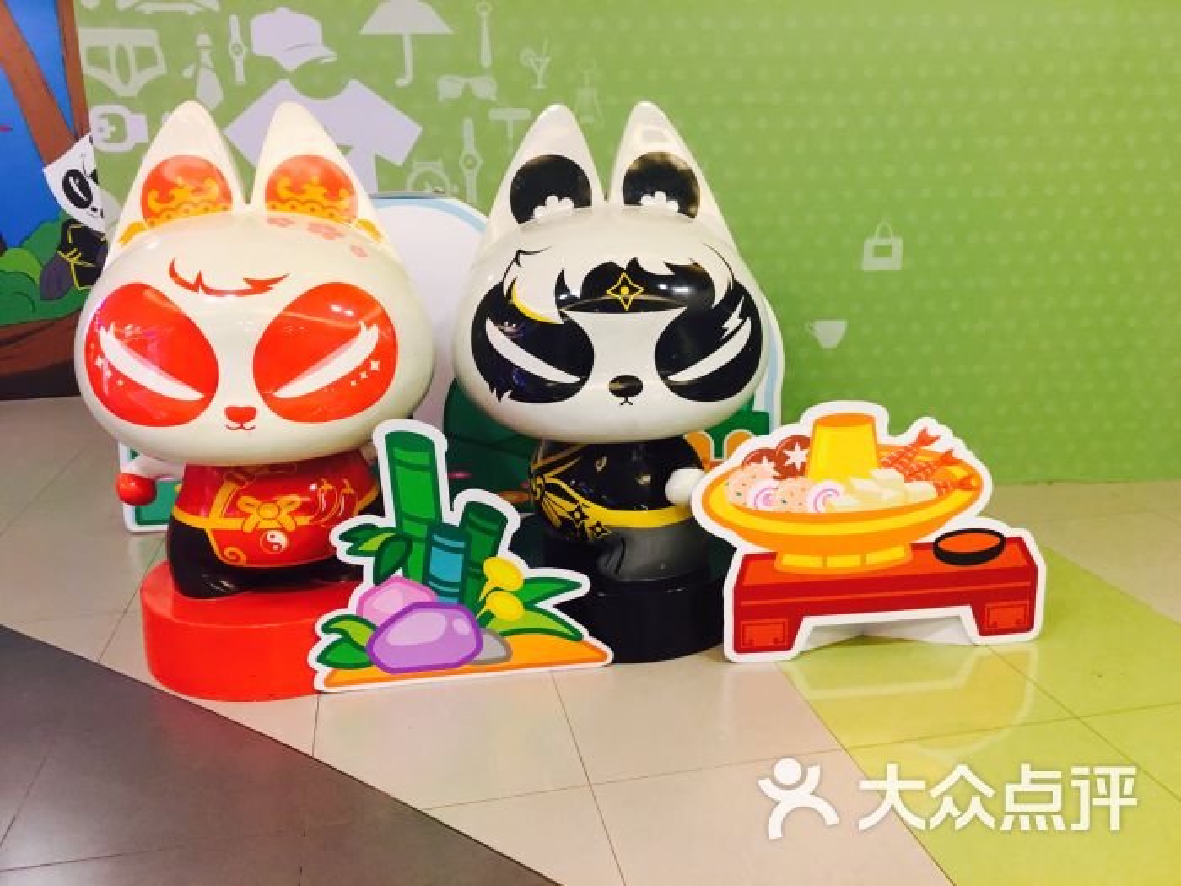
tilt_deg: -14.9
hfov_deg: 61.7
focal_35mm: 29
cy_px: 443
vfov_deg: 48.2
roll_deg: +1.9
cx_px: 590
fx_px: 989
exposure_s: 1/17
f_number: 2.2
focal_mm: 4.15
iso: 64
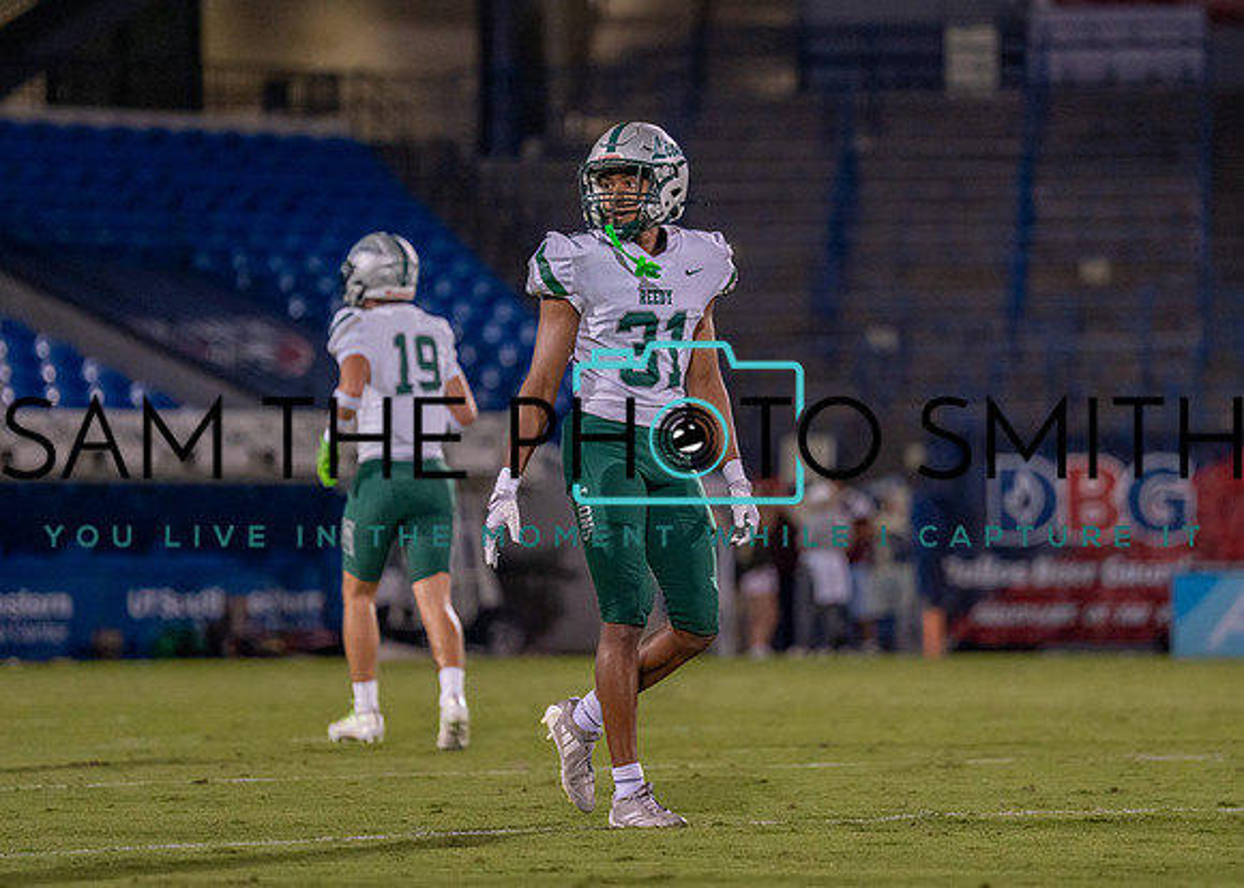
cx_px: 647
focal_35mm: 243
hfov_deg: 8.3
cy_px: 373
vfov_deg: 5.9
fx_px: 8591
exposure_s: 1/1600
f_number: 2.8
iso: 2000
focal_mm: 176
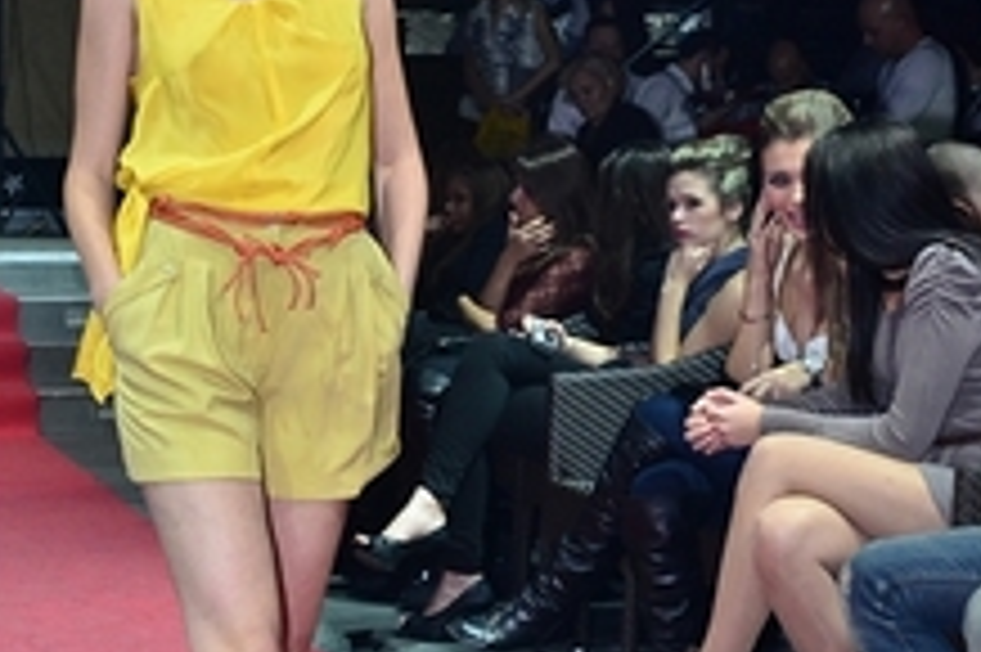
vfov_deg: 15.3
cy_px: 229
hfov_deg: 22.7
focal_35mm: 89
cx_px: 274
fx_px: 2429
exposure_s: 1/125
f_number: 5
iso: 800
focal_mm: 25
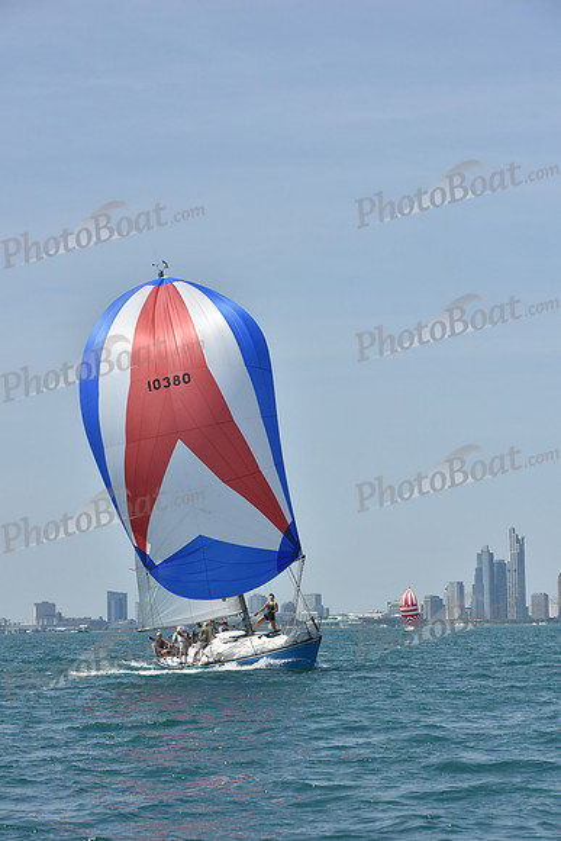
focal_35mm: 95
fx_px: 2219
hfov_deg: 14.4
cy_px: 420
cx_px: 280
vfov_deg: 21.5
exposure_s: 1/1250
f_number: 8
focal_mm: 95
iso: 250
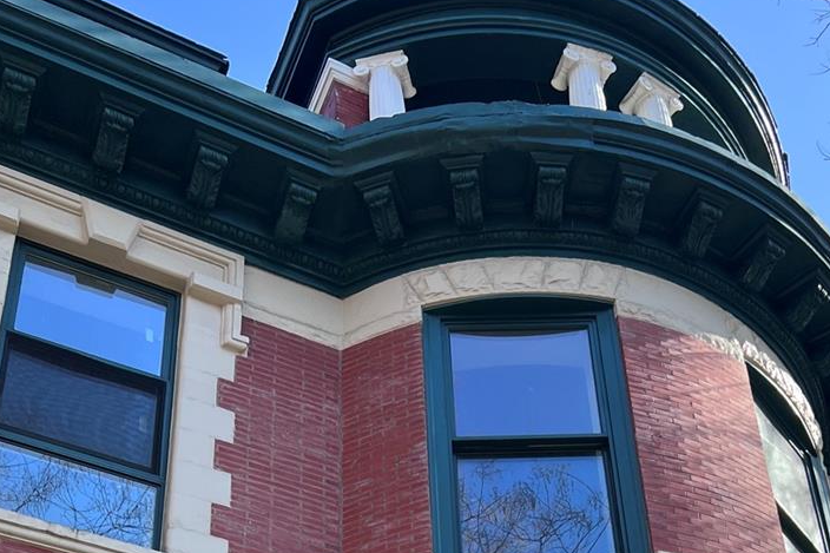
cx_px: 503
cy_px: 812
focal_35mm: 59
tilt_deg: +31.3
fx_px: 1360
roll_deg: +4.0
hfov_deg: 33.8
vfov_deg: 20.1
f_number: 1.5
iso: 50
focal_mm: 5.7
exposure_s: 1/654
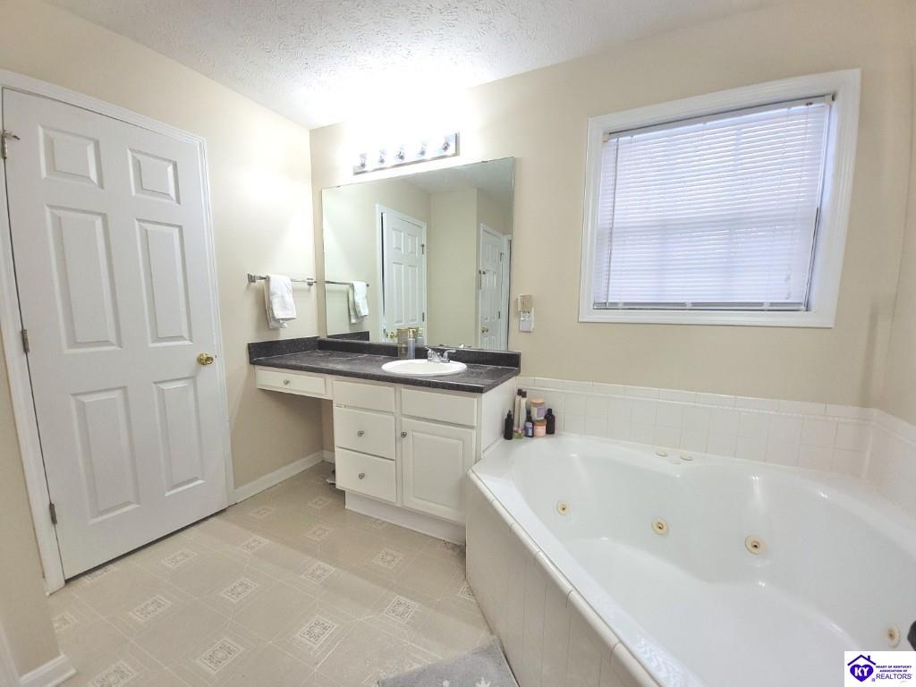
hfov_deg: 106.2
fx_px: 344
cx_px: 458
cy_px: 344
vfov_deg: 89.9
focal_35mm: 13
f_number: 2.2
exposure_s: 1/60
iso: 80
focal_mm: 2.2
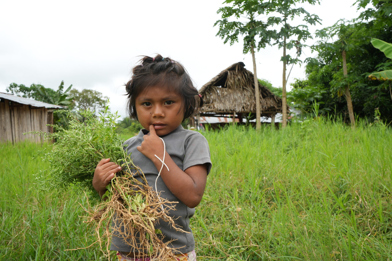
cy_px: 130
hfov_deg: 63.7
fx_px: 316
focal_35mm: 29
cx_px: 196
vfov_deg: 45.0
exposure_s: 1/50
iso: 100
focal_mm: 29
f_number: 10
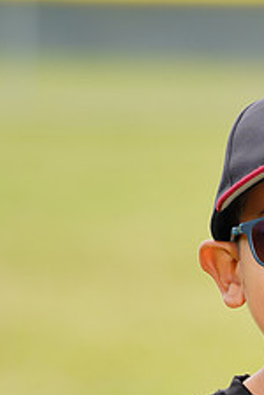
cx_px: 305
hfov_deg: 2.0
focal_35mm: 693
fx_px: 7599
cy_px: 480
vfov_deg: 3.0
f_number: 6.3
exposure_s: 1/250
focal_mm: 268
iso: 100
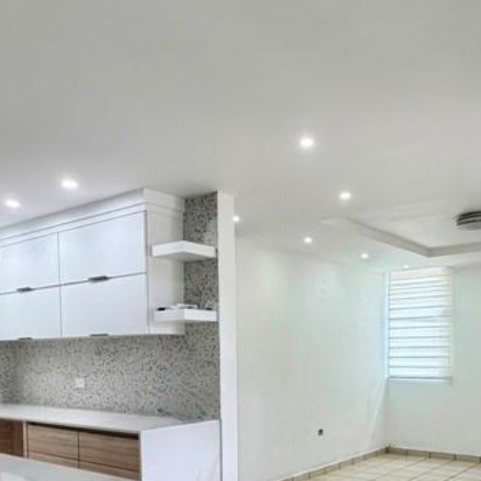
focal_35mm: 36
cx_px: 266
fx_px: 566
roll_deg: +0.6
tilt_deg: -3.4
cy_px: 385
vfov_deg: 43.8
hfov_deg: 46.0
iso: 250
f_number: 2.2
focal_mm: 2.22
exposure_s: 1/60
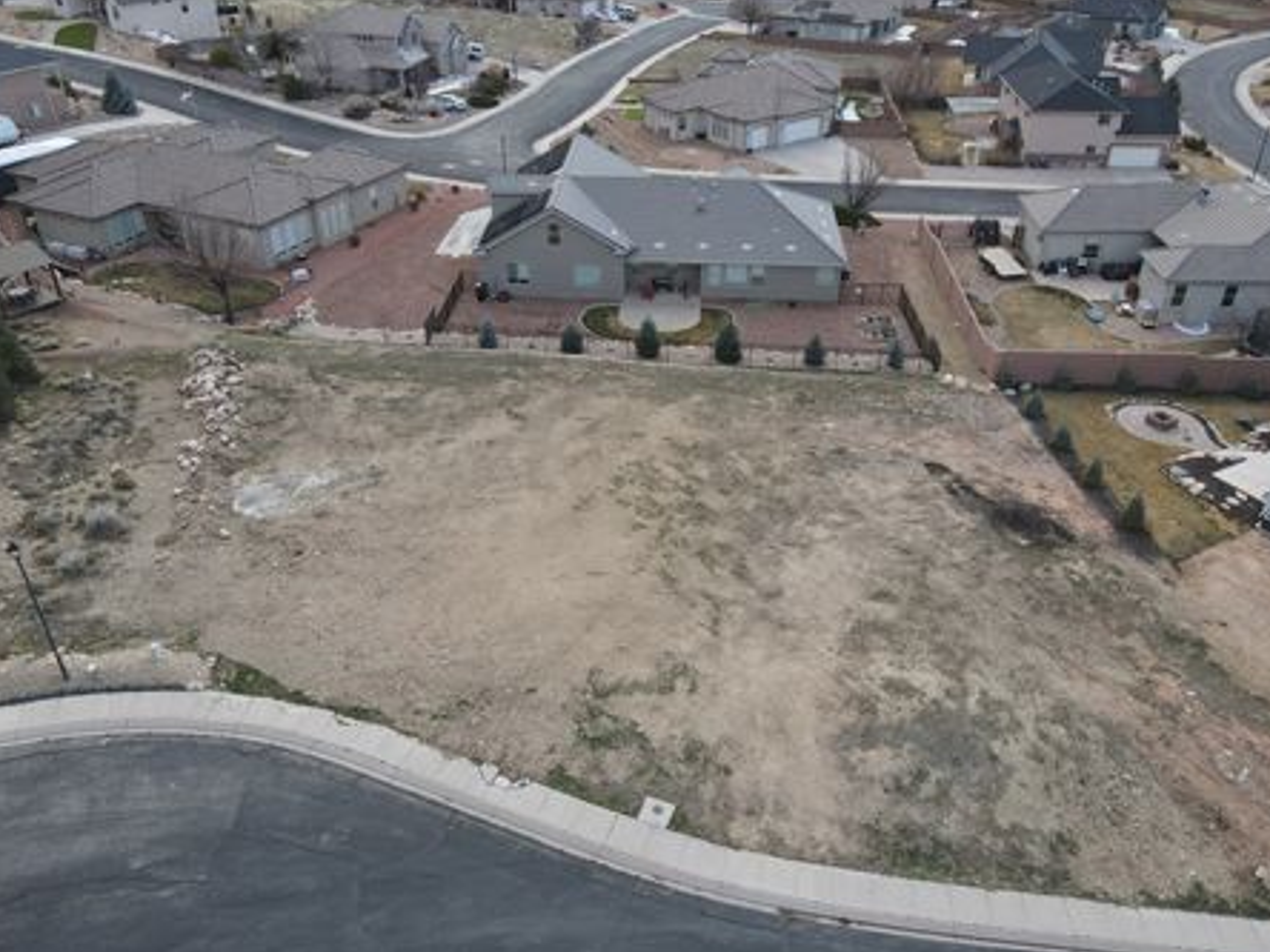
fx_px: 991
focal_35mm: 27
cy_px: 473
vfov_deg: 51.4
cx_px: 638
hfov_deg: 65.3
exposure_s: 1/100
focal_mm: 4.5
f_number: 2.8
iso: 100
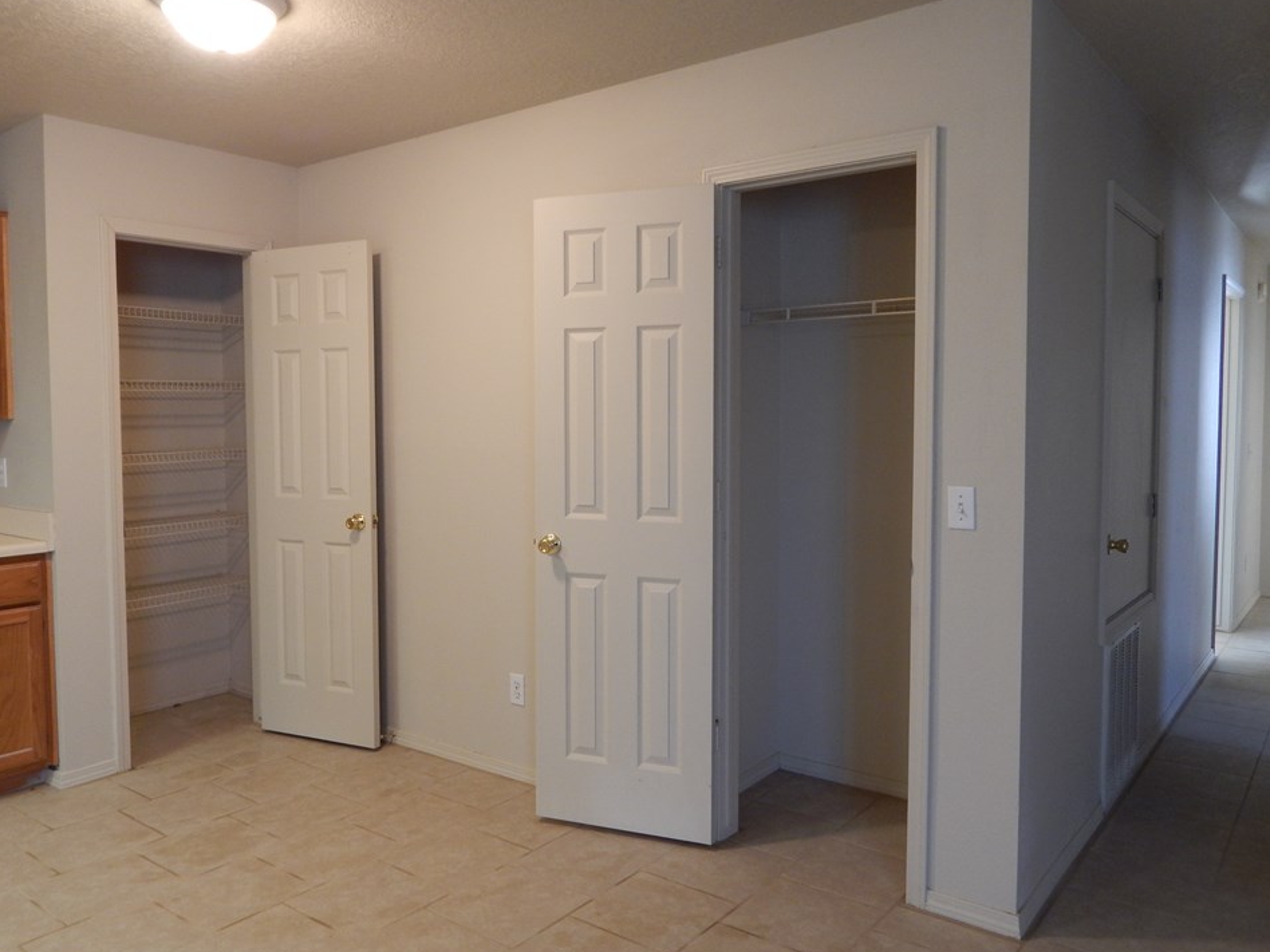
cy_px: 455
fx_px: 991
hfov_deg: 65.3
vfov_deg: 51.3
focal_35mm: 27
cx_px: 597
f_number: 3.1
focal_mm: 4.5
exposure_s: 1/13
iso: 200
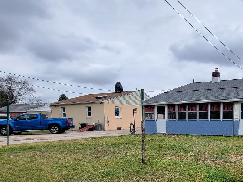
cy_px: 144
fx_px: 183
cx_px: 204
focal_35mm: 26
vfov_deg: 50.1
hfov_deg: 60.2
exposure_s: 1/732
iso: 50
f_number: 2.2
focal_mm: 2.2
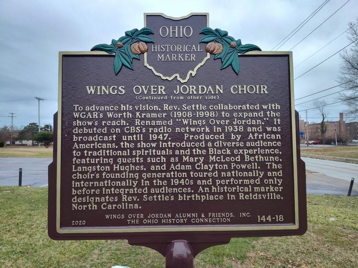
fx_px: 238
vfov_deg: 58.9
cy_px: 134
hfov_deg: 73.9
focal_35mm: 23
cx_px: 179
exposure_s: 1/365
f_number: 1.8
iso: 100
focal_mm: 5.56
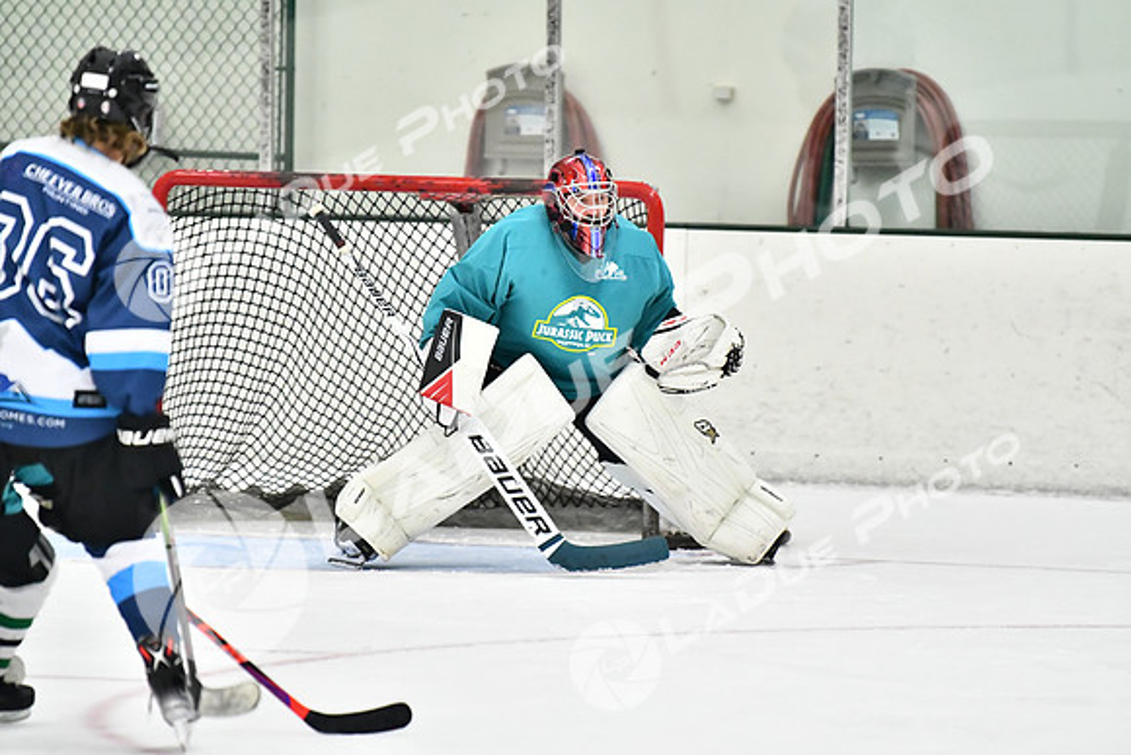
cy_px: 378
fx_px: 9427
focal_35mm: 300
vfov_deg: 4.6
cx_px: 566
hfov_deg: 6.9
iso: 6400
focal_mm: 200
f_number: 2.8
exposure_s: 1/1250
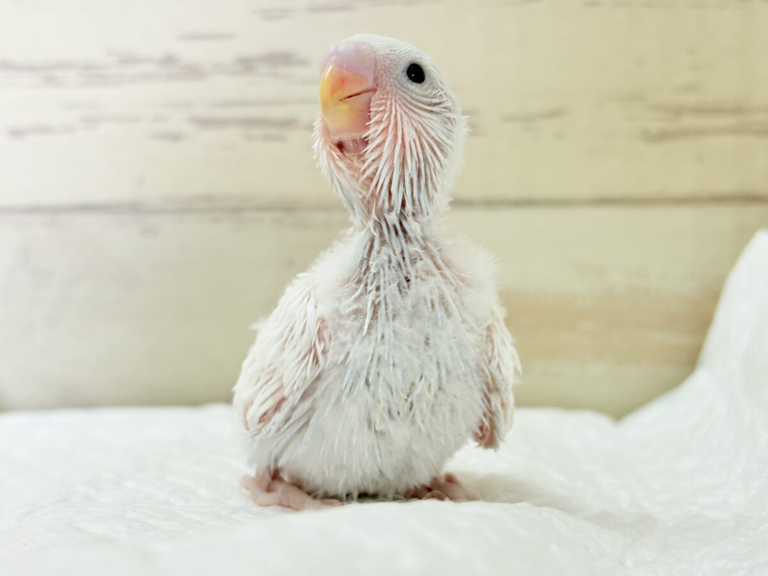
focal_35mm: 52
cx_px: 384
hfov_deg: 36.8
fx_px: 1154
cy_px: 288
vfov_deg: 28.0
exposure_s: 1/50
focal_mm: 5.96
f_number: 1.6
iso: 64
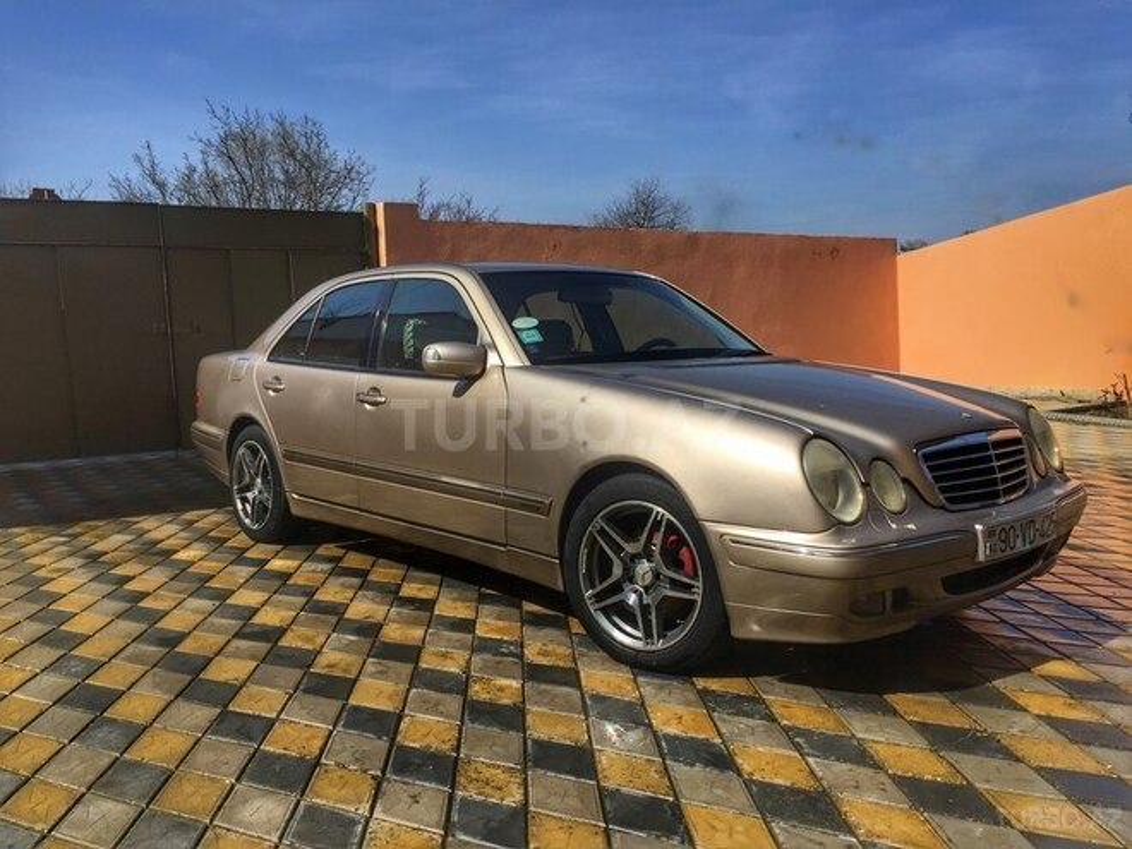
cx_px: 566
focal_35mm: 29
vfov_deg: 48.2
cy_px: 424
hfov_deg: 61.7
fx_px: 948
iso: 32
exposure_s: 1/2475
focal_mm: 4.15
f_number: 2.2
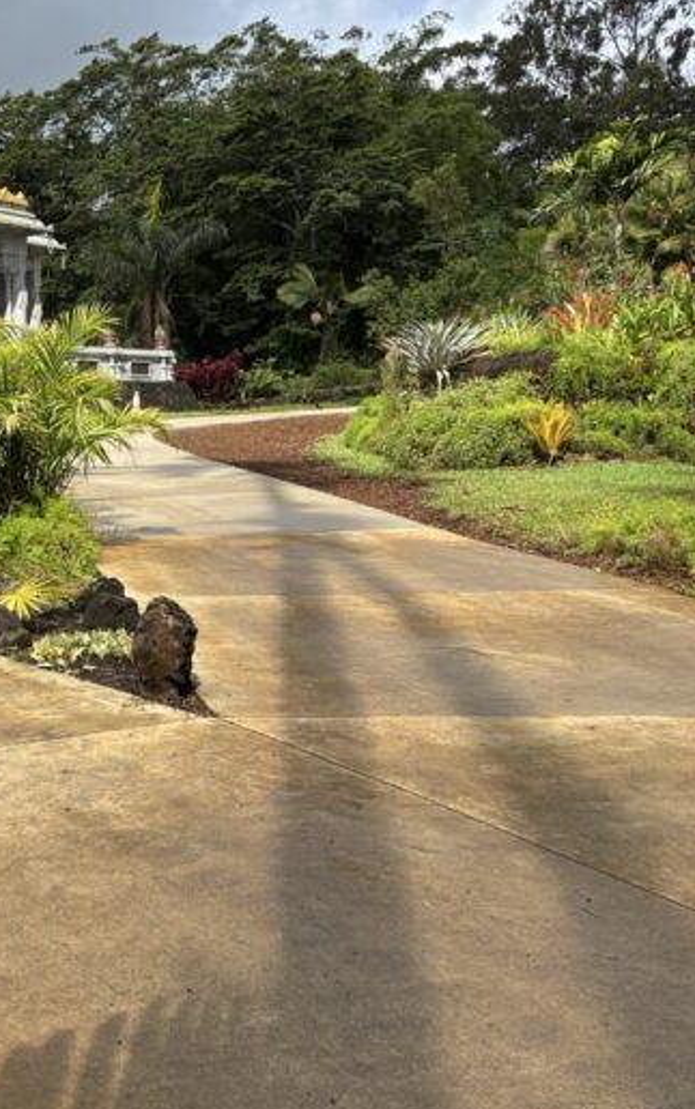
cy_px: 574
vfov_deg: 48.2
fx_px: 1241
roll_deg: +3.0
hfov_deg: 27.6
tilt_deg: -6.0
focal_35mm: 41
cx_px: -129
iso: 50
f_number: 1.6
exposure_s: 1/1949
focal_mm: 5.96
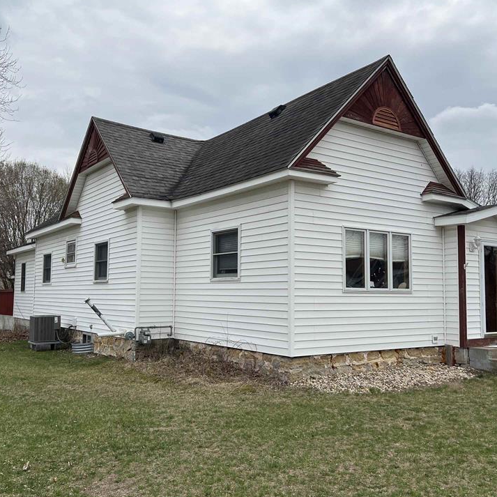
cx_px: 258
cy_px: 251
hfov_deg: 49.7
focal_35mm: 33
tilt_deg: +5.0
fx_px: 536
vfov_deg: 49.7
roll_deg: -0.1
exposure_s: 1/5076
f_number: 1.5
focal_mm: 5.7
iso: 50
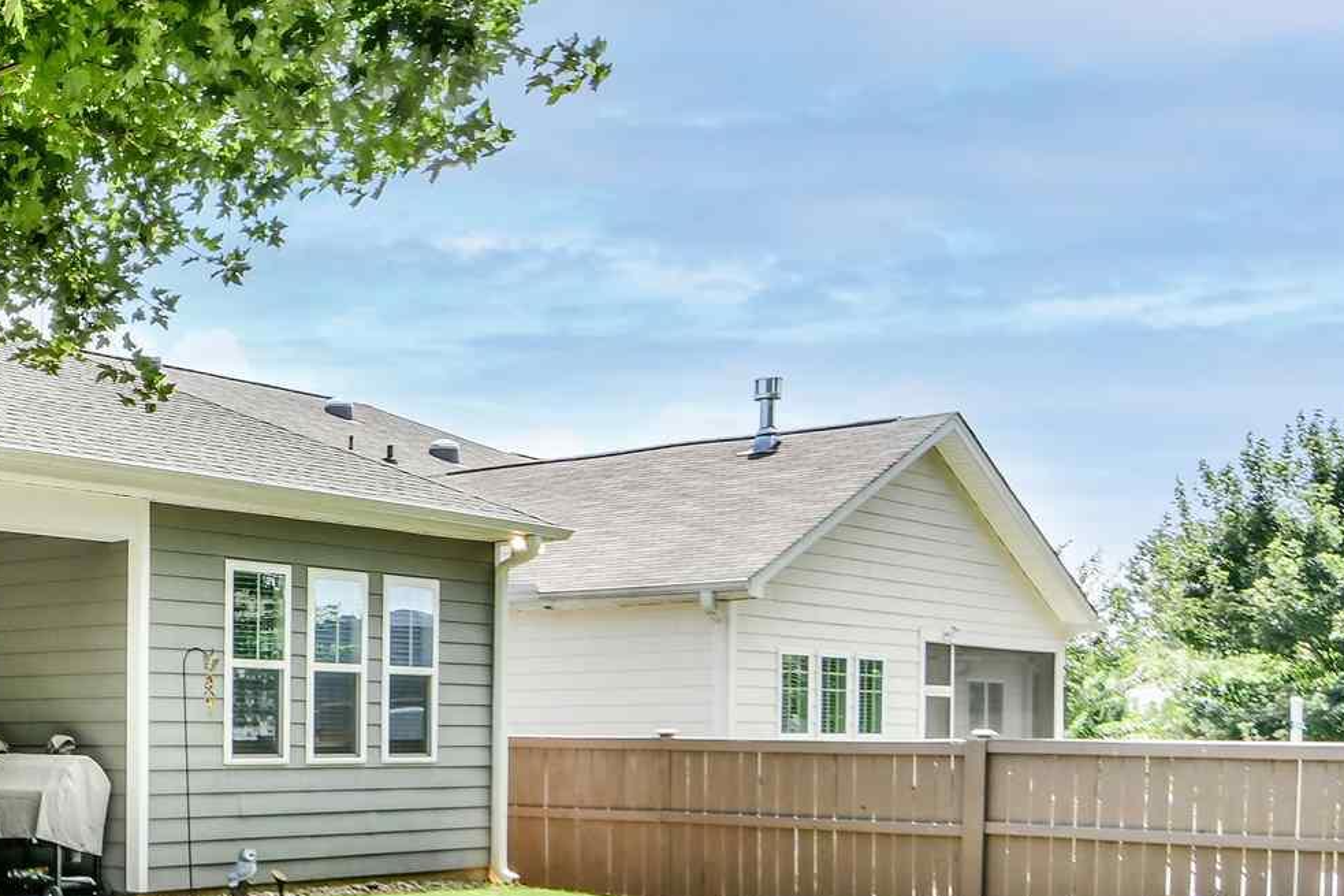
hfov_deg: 32.2
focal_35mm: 50
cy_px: 785
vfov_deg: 26.2
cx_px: -302
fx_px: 1866
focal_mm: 16
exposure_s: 1/200
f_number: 8
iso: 400
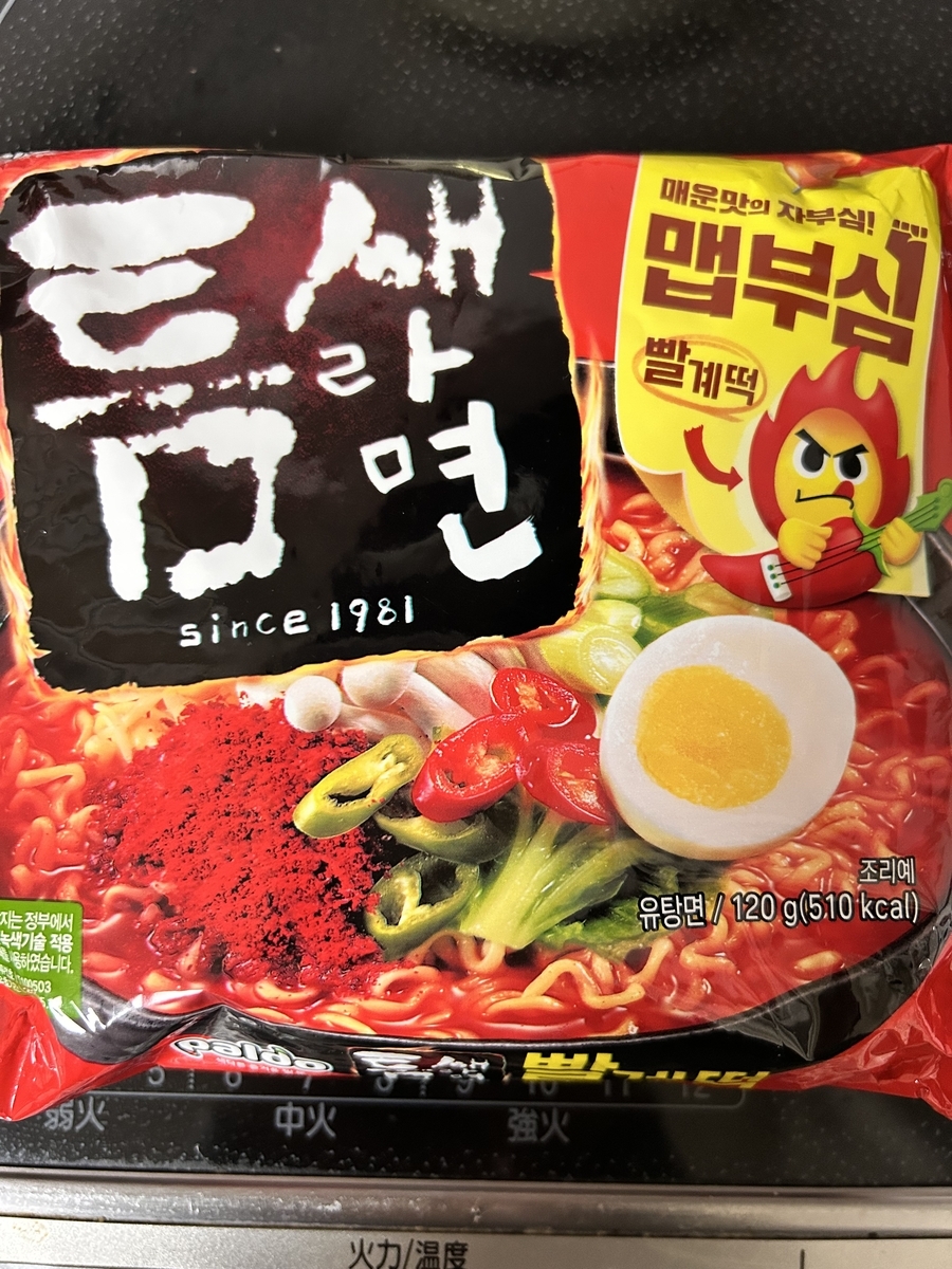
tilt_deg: -83.7
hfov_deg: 53.1
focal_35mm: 26
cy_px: 634
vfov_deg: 67.3
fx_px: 953
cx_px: 476
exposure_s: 1/50
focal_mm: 5.7
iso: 320
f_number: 1.5
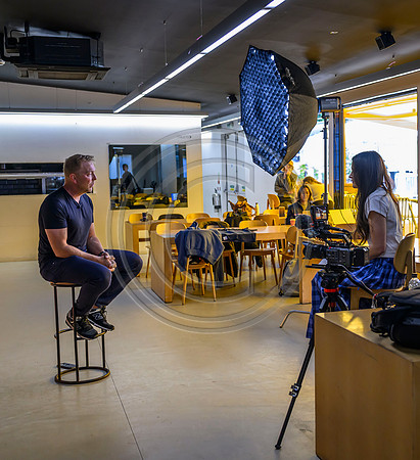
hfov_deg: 33.5
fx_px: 685
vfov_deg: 37.1
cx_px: 311
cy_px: 216
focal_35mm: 48
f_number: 2.8
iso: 1000
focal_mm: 31
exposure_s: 1/320
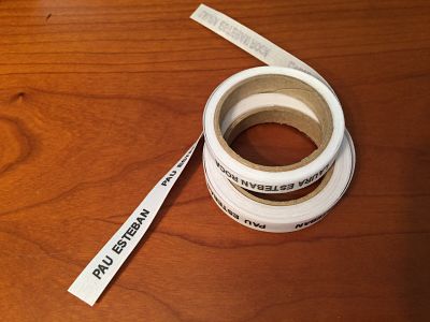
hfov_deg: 61.7
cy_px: 161
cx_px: 215
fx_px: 360
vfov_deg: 48.2
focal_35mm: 29
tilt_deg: -64.8
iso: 100
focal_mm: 4.15
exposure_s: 1/33
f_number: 2.2
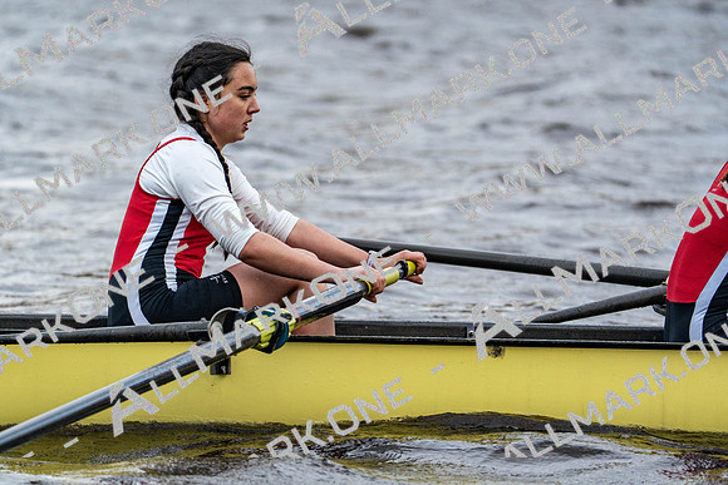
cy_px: 242
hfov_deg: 5.7
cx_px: 364
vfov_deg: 3.8
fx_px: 7322
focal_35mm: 362
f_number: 6.3
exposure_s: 1/1600
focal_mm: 362
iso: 2500
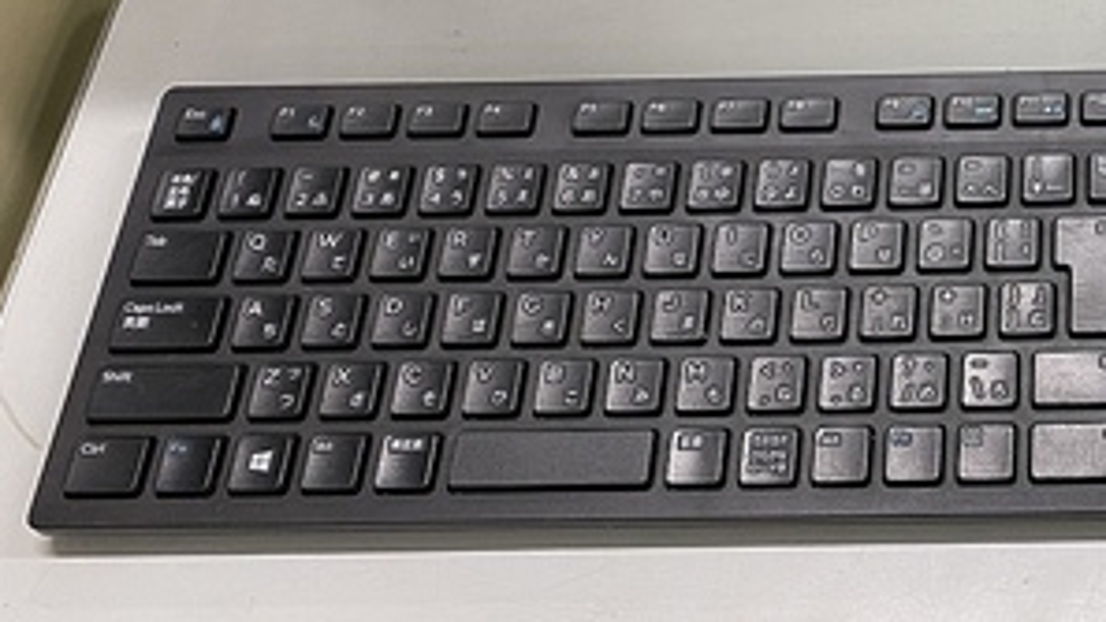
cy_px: -149
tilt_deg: -51.8
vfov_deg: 18.6
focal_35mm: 61
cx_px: 1166
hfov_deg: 31.2
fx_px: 1789
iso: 80
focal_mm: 4.25
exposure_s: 1/50
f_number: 1.8
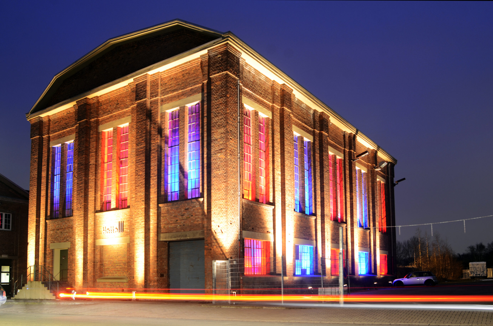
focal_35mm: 30
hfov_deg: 62.0
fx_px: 410
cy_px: 163
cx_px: 246
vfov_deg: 43.4
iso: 200
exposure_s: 30
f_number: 6.3
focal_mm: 20
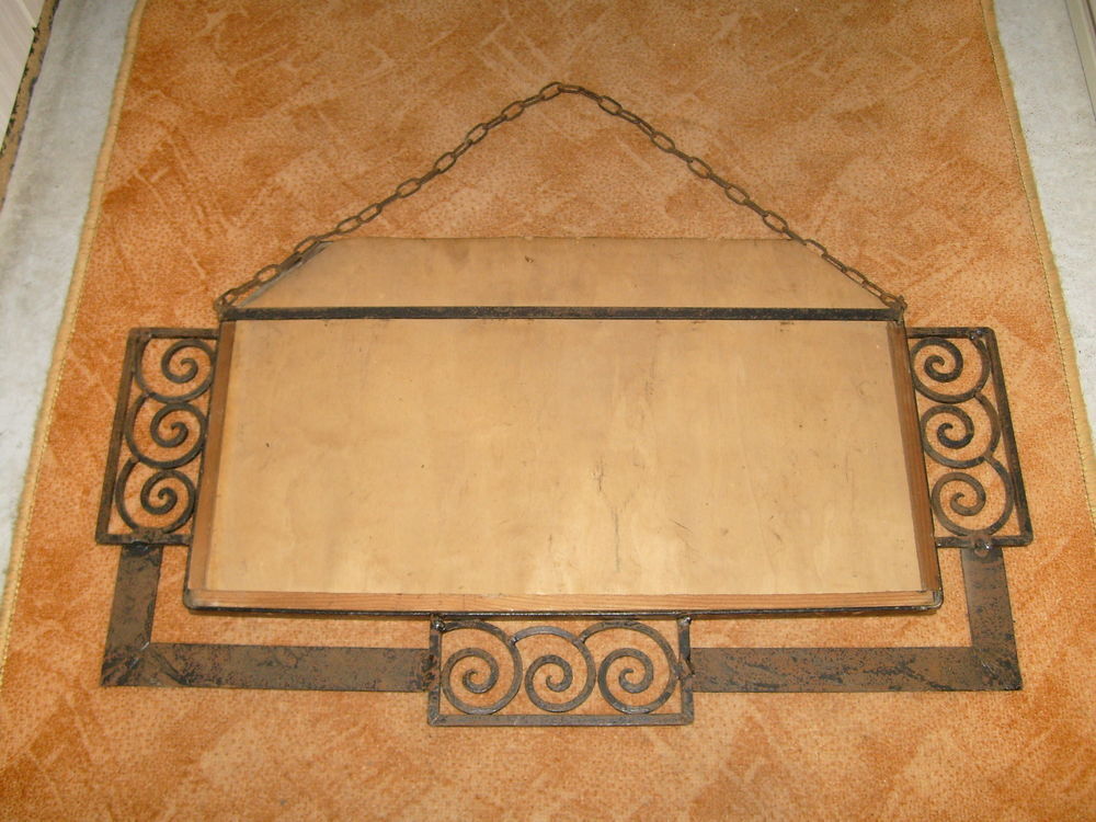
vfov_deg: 40.7
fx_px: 1108
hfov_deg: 52.6
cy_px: 411
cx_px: 548
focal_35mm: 35
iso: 100
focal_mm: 5.8
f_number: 2.8
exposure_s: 1/45
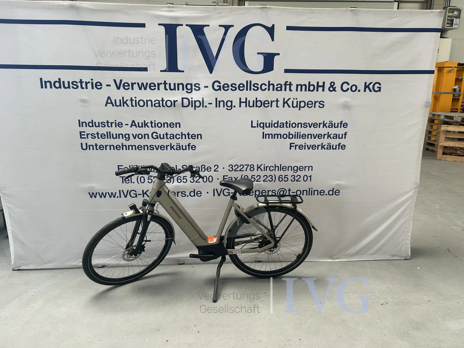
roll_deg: -0.3
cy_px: 174
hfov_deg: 67.3
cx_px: 232
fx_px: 349
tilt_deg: -14.2
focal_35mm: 26
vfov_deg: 53.1
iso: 50
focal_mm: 5.7
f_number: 1.5
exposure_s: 1/121
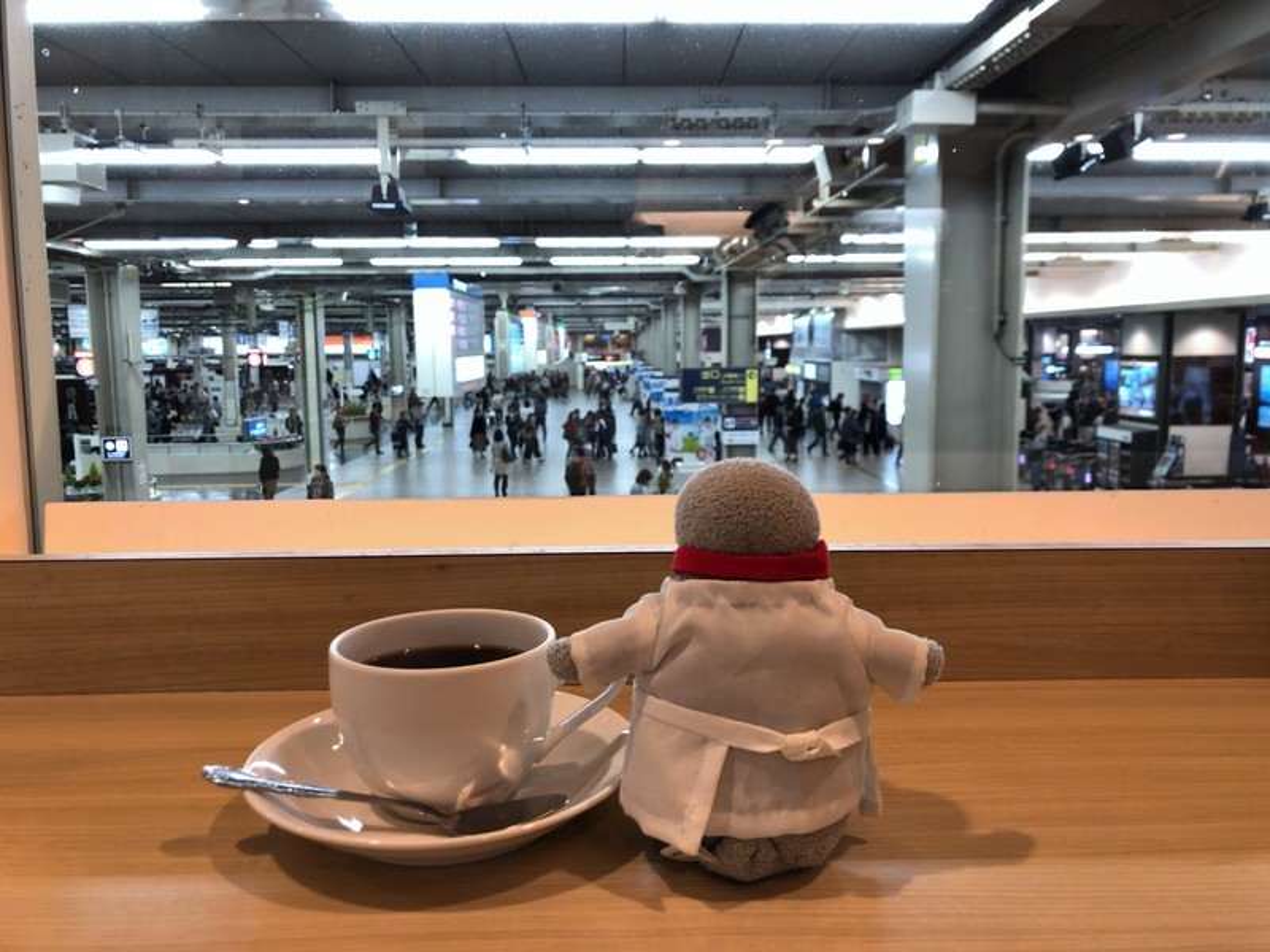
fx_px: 1027
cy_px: 476
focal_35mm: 28
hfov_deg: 63.4
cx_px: 635
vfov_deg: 49.7
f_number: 1.8
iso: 40
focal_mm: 3.99
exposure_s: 1/30
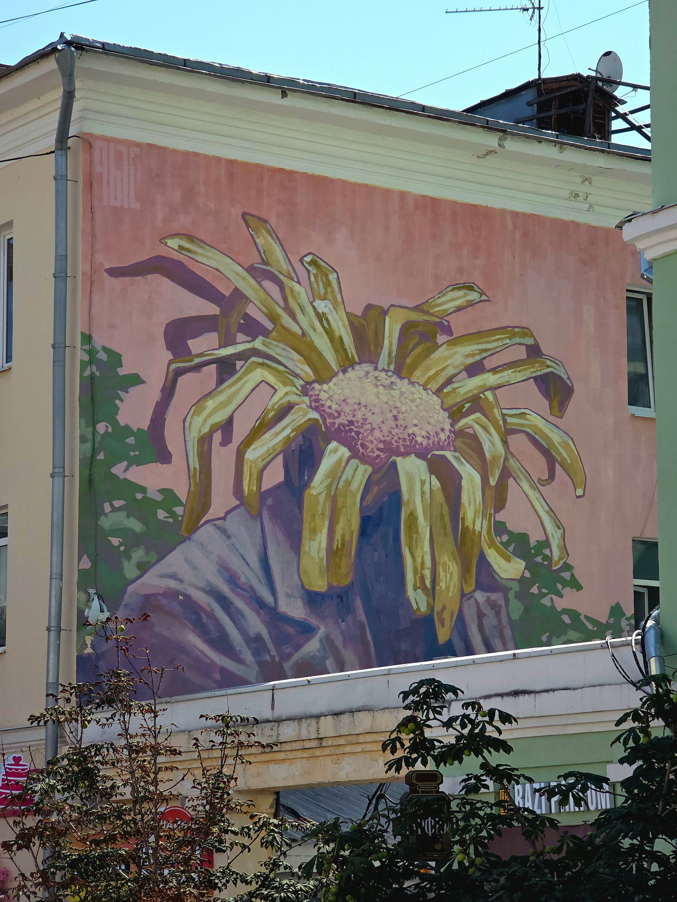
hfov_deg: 12.9
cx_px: 338
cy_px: 451
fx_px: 2999
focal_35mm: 115
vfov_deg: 17.1
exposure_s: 1/1667
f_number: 3.4
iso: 64
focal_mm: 18.6
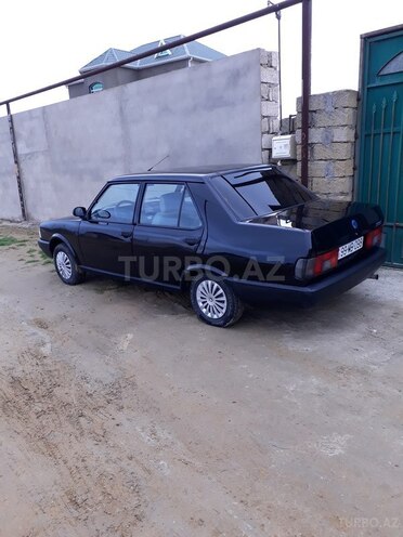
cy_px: 268
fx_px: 419
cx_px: 202
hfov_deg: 51.4
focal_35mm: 27
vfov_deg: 65.3
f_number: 1.9
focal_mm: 3.6
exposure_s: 1/355
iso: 40
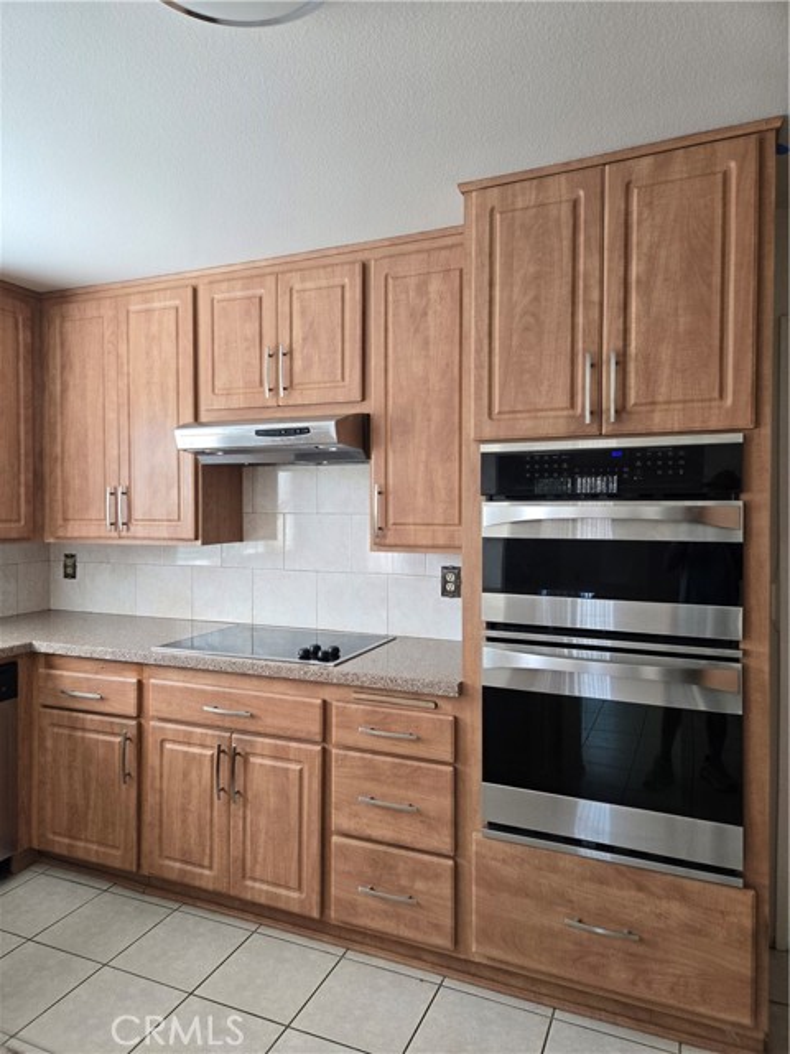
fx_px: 700
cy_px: 527
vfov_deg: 73.9
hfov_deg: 58.9
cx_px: 395
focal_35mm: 23
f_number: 1.8
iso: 200
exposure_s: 1/180
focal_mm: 5.4
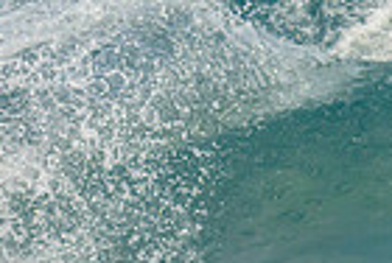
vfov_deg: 0.4
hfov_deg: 0.5
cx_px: -299
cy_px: -140
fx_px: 40909
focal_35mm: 3749
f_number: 11
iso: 900
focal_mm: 660
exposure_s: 1/1600
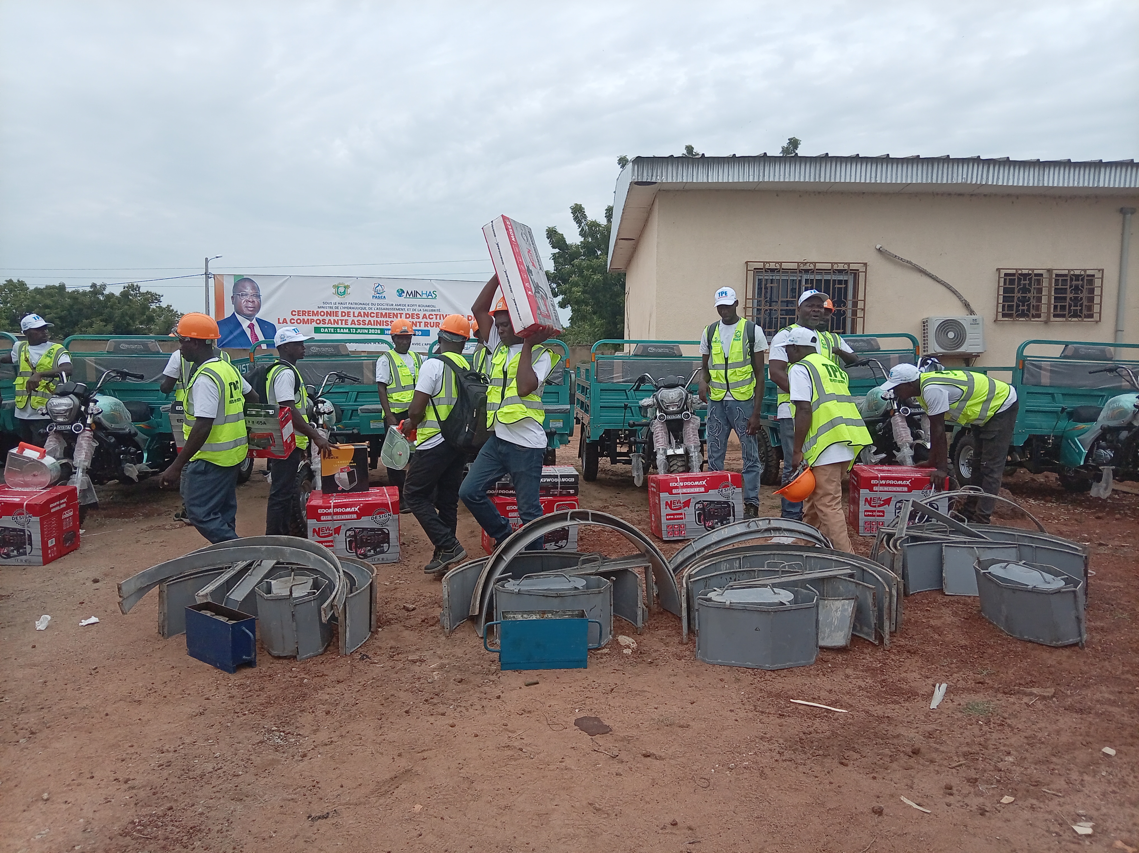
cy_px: 426
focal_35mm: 25
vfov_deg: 54.8
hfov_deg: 69.4
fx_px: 822
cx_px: 570
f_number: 1.8
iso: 101
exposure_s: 1/1859
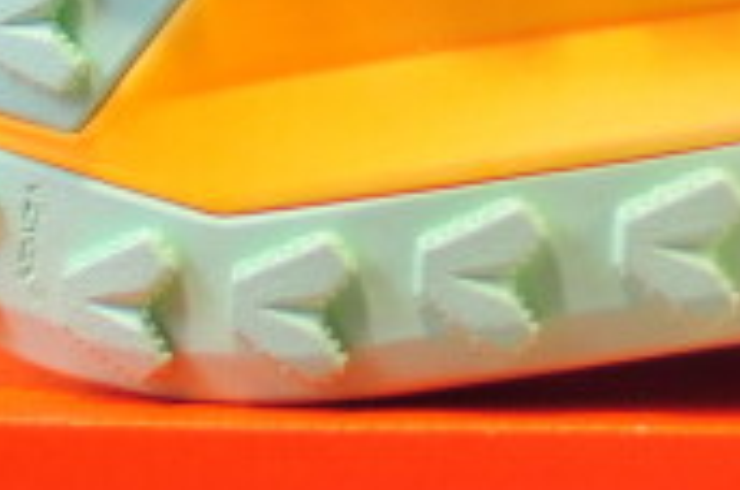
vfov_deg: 3.9
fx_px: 7161
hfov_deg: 5.9
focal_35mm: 349
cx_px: 895
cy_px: -492
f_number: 2
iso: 250
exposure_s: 1/320
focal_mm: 50
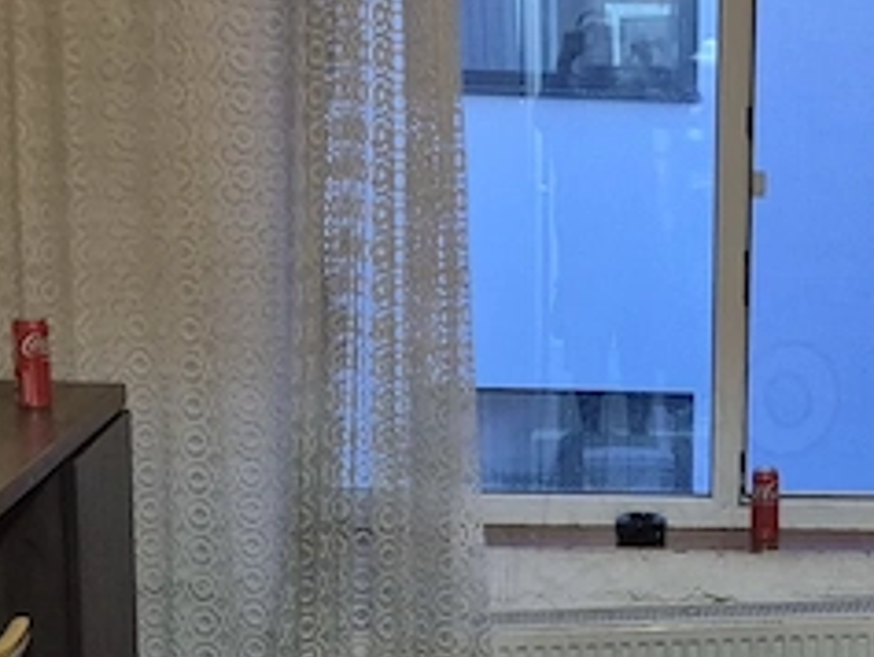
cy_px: 701
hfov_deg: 19.6
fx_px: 2450
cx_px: 874
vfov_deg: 14.9
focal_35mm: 97
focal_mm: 5.4
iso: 1600
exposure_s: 1/50
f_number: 1.8
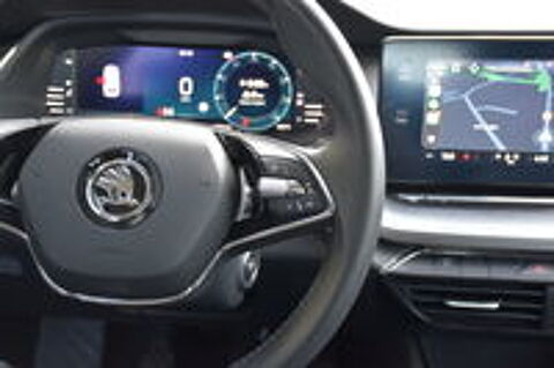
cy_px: 184
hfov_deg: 37.9
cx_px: 277
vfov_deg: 25.7
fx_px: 807
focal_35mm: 52
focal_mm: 35
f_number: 4.2
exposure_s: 1/60
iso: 900
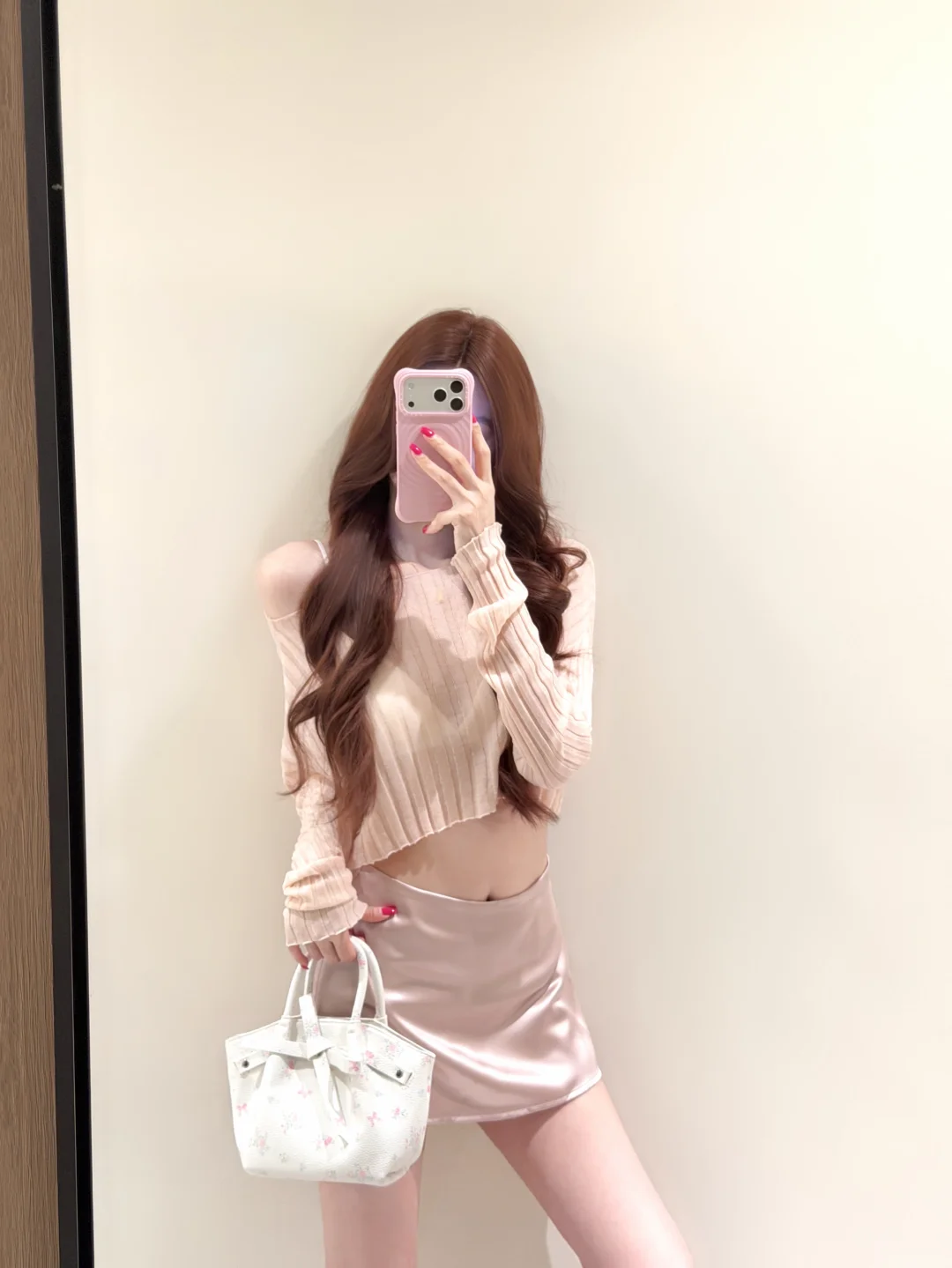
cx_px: 476
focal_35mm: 48
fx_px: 1759
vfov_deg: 39.6
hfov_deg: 30.3
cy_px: 634
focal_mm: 6.76
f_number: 1.78
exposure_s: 1/40
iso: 320
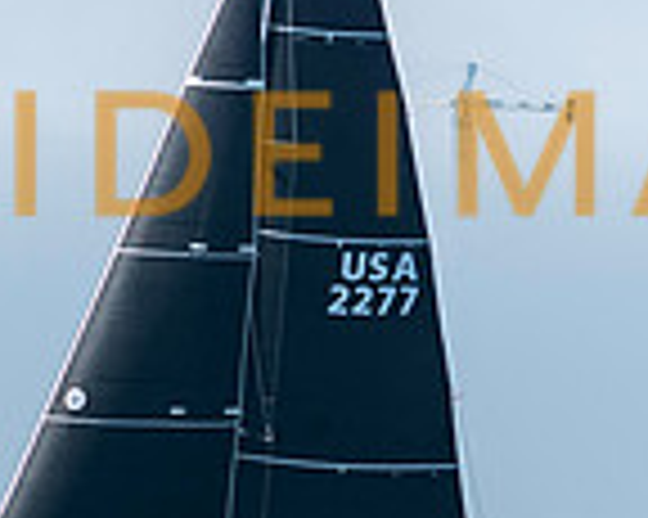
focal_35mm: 1962
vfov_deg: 0.8
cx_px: 405
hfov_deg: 1.0
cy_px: 257
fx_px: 37602
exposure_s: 1/2500
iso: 200
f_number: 5
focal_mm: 300
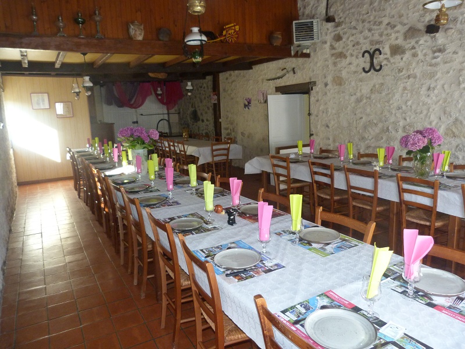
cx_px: 232
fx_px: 336
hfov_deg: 69.4
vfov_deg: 54.9
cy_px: 174
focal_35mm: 25
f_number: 2.8
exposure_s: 1/60
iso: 250
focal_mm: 4.5
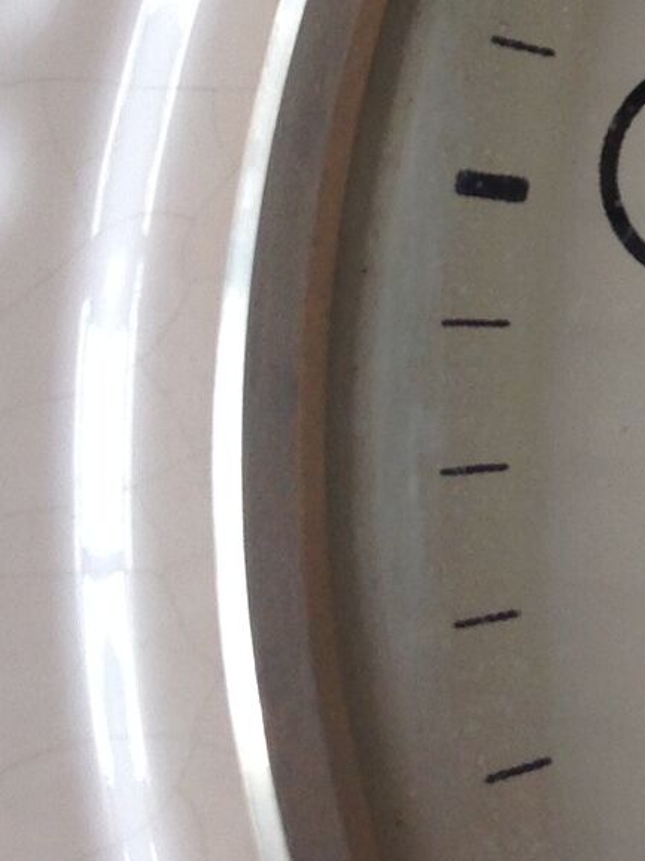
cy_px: -198
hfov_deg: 11.5
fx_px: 3008
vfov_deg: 15.6
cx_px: 1073
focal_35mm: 121
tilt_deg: -72.3
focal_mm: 4.28
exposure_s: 1/170
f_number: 2.4
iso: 50
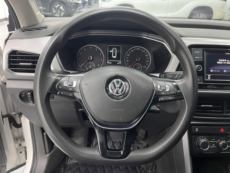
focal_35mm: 26
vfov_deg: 53.1
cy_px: 86
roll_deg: -2.3
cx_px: 115
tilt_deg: -27.6
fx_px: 173
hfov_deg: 67.3
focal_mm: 5.1
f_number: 1.6
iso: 400
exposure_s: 1/50
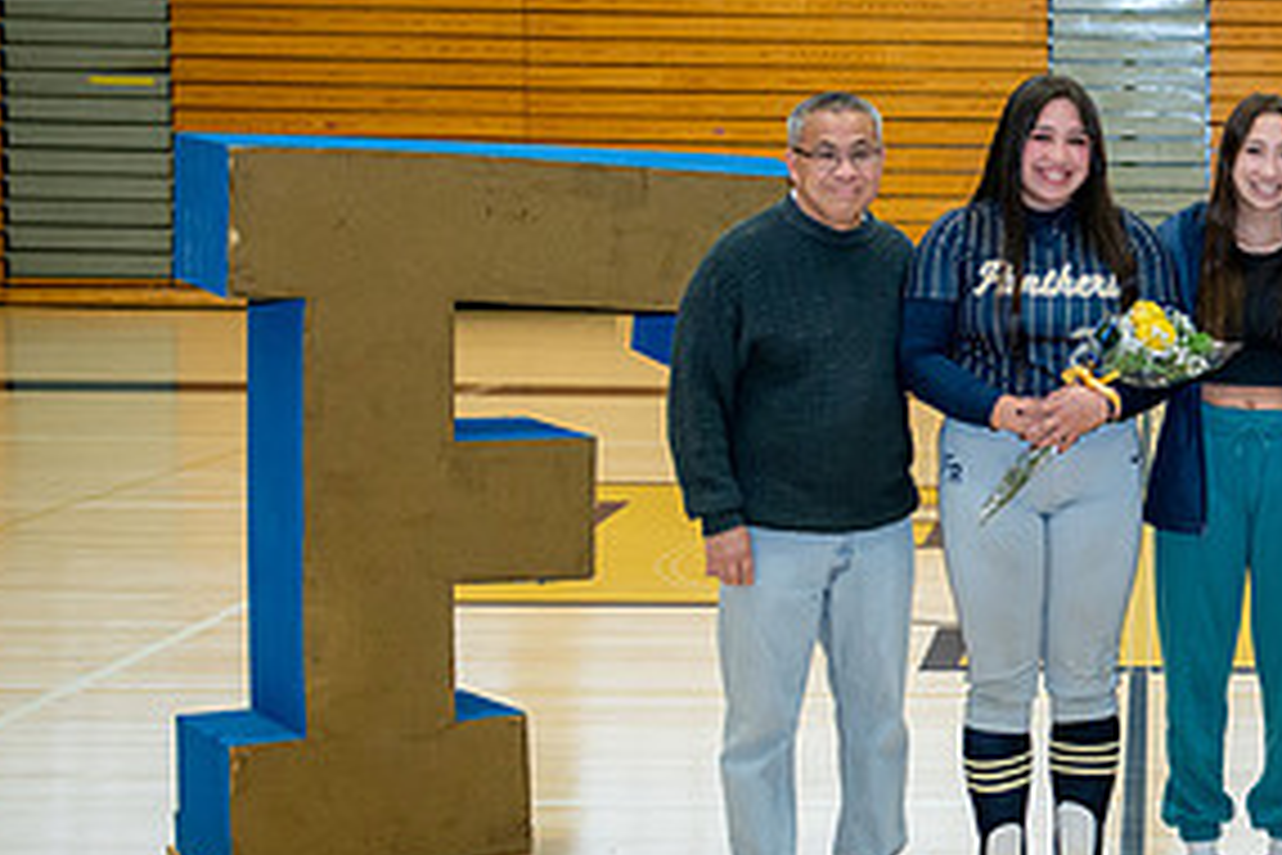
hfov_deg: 22.5
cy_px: 423
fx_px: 3098
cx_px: 1257
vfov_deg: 15.7
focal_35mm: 87
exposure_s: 1/250
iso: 2000
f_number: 4
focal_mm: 40
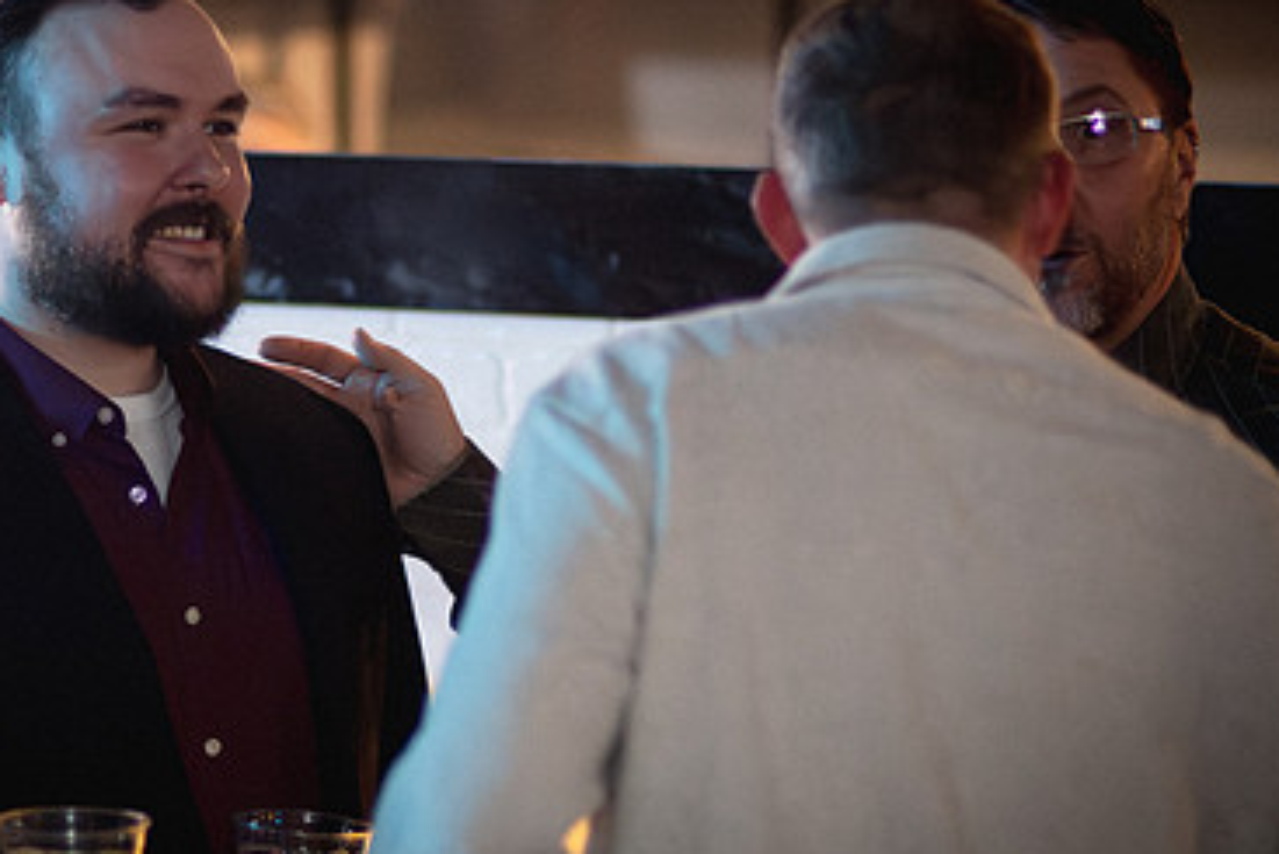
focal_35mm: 230
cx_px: 307
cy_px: 320
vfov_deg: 6.0
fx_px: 8174
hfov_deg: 8.9
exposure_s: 1/200
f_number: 1.8
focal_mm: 85
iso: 5000
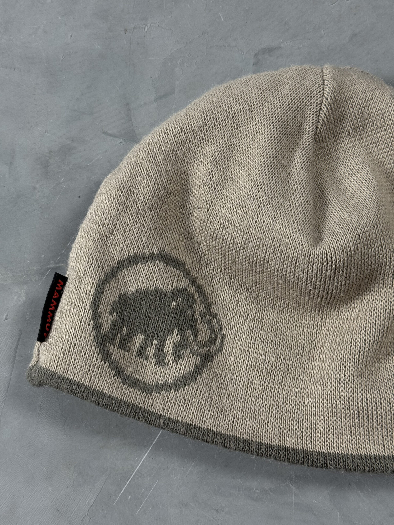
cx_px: 197
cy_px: 262
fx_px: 728
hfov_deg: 30.3
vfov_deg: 39.7
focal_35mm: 48
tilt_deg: -76.7
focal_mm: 6.76
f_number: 1.78
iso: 125
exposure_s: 1/60
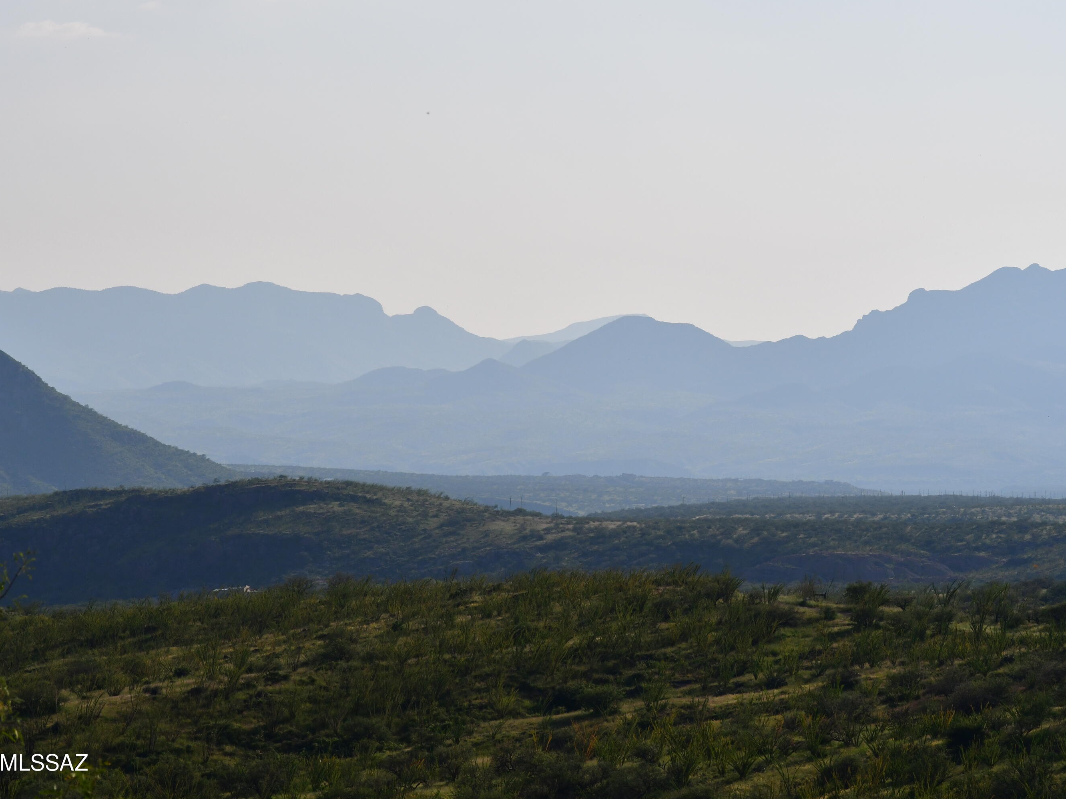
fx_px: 5604
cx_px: 525
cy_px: 399
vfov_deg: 8.2
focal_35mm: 182
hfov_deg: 10.9
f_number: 14
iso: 800
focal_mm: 112
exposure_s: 1/2000
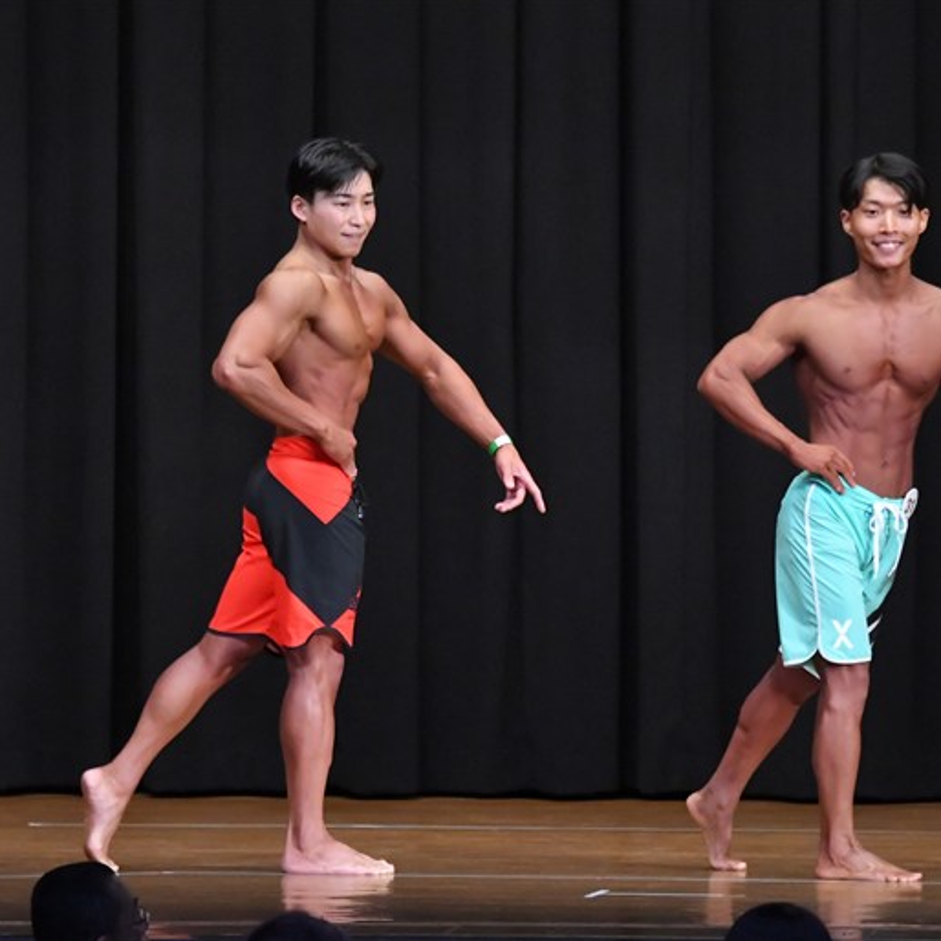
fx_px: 8550
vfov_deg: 6.3
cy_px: 470
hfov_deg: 6.3
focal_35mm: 278
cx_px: 459
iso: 8000
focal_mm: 145
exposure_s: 1/400
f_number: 5.6
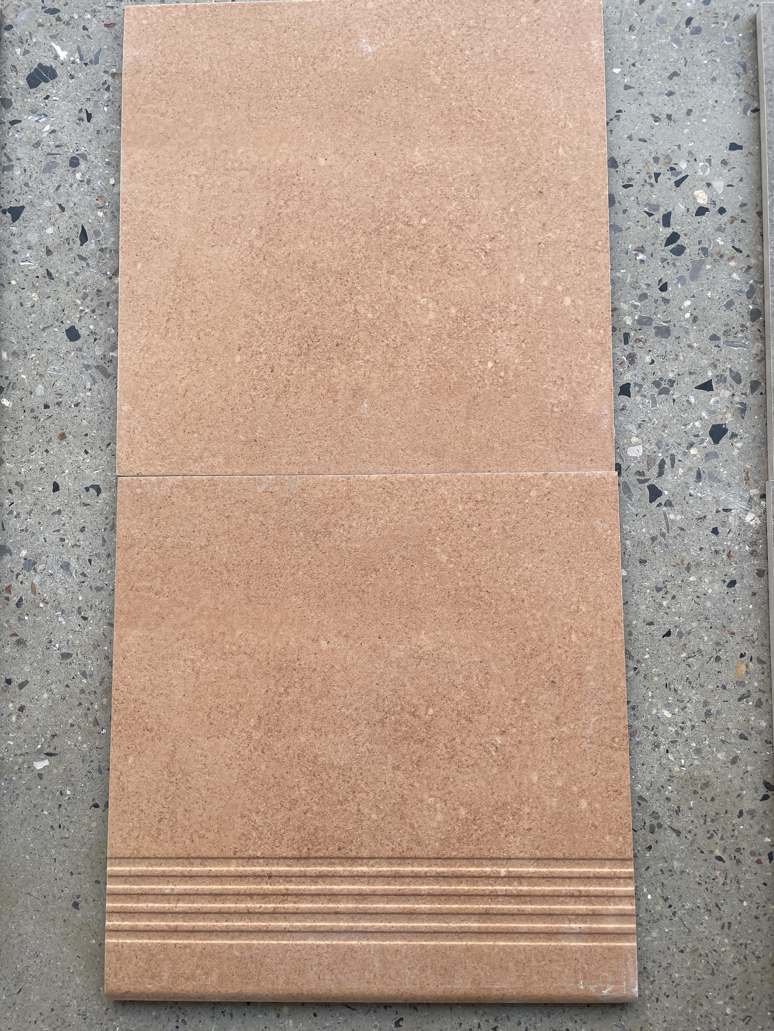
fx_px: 775
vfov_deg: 67.3
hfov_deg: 53.1
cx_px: 387
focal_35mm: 26
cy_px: 516
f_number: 1.6
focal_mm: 4.2
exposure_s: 1/363
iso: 32
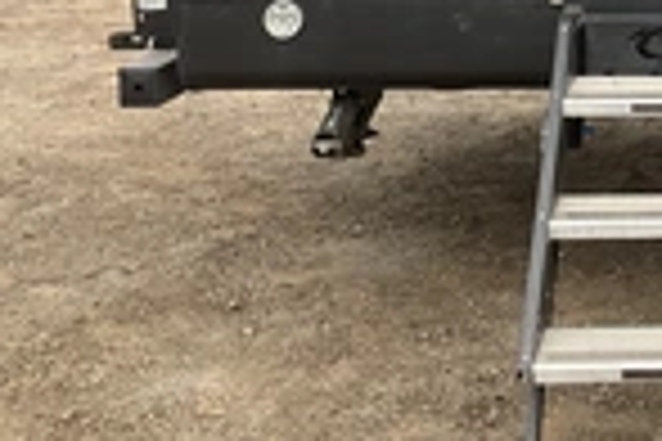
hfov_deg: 23.4
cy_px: -135
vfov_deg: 15.8
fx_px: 1508
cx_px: 712
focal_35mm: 82
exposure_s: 1/122
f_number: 1.8
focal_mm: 3
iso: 40
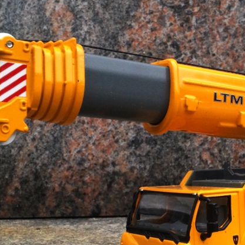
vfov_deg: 24.1
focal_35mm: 71
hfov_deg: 23.6
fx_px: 569
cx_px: 227
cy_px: 176
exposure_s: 1/60
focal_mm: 20
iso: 800
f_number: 20
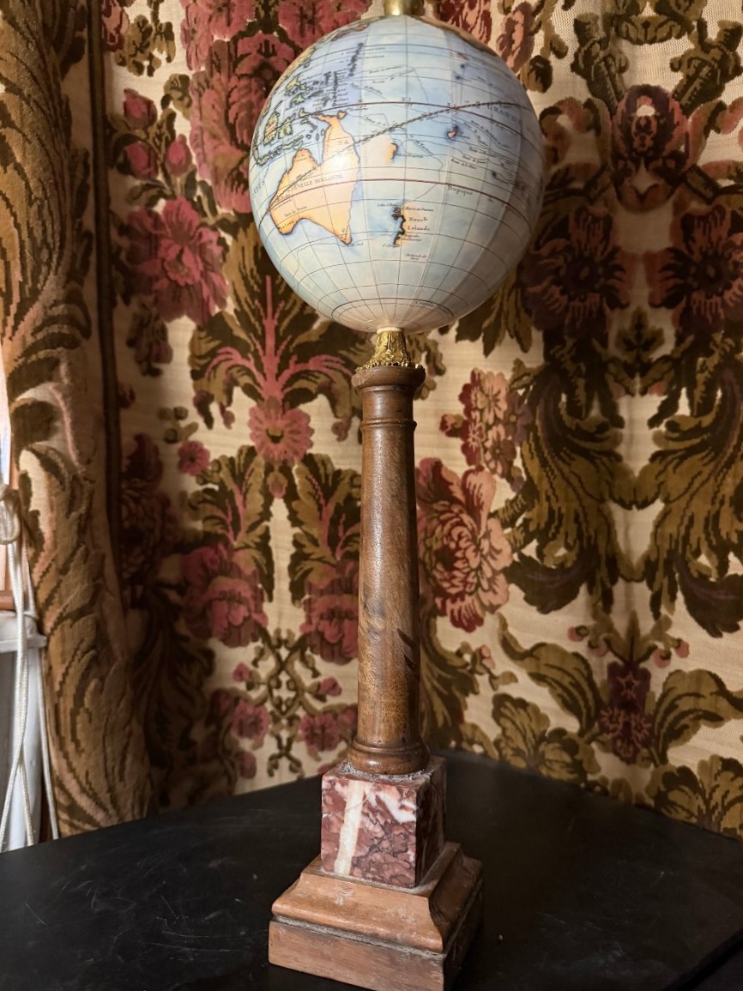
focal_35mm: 24
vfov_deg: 71.6
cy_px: 496
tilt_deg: +1.8
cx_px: 372
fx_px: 687
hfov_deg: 56.8
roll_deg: -2.7
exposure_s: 1/35
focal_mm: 6.76
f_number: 1.78
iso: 1000
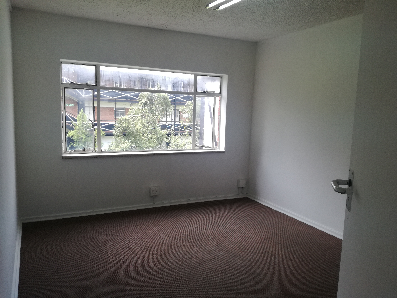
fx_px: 310
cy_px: 149
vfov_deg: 51.4
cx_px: 198
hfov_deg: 65.3
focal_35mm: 27
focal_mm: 3.79
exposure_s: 1/138
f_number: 2
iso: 50
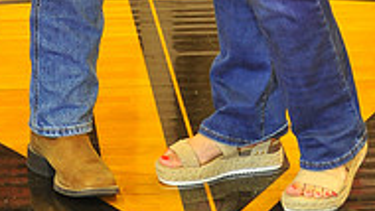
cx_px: 146
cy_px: -316
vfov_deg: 4.7
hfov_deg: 8.7
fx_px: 2477
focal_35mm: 249
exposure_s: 1/50
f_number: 6.3
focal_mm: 78
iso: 2000
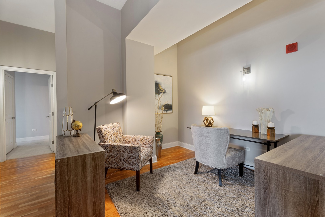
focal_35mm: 16
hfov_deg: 96.7
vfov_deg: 73.8
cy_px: 108
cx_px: 162
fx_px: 144
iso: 100
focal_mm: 16
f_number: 9
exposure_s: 2
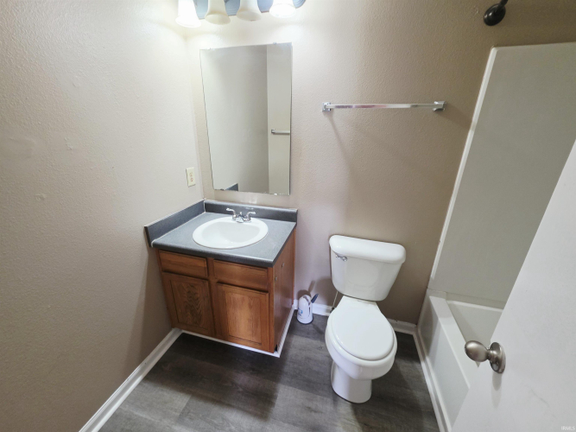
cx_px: 288
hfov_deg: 106.2
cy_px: 216
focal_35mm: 13
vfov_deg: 89.9
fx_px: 216
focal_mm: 2.2
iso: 200
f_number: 1.9
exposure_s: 1/60
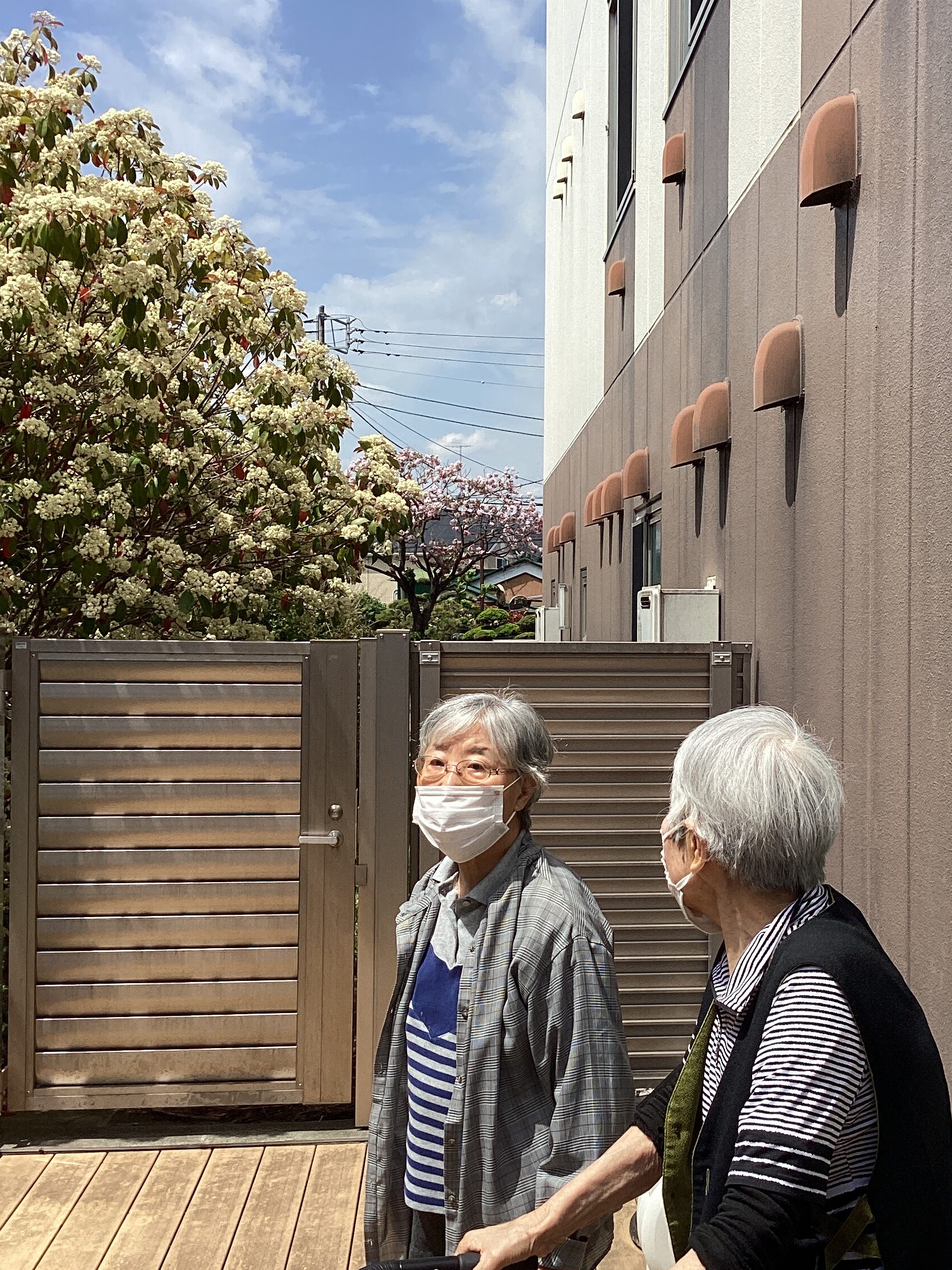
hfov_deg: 31.9
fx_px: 1651
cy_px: 629
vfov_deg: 42.1
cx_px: 630
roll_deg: -2.0
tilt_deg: +0.5
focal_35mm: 45
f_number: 2.4
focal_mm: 3.3
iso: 25
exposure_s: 1/1481
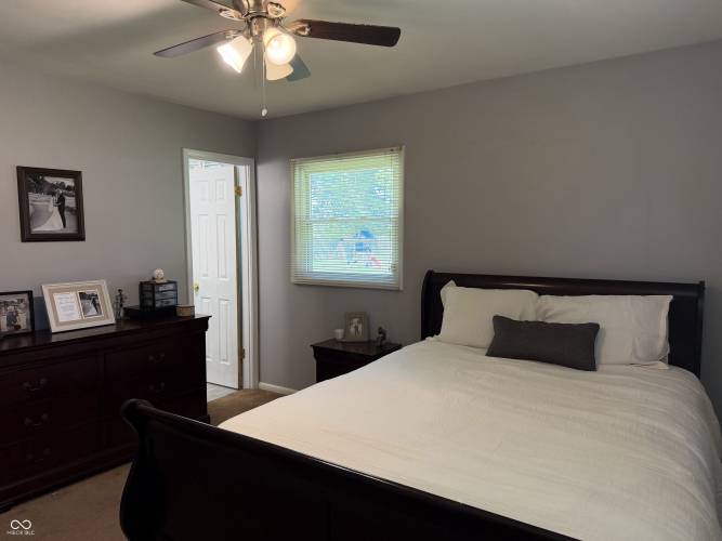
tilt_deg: -3.8
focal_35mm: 24
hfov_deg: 71.6
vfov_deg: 56.8
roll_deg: -0.4
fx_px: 500
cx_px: 361
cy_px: 270
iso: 200
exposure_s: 1/120
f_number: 1.78
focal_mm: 6.76
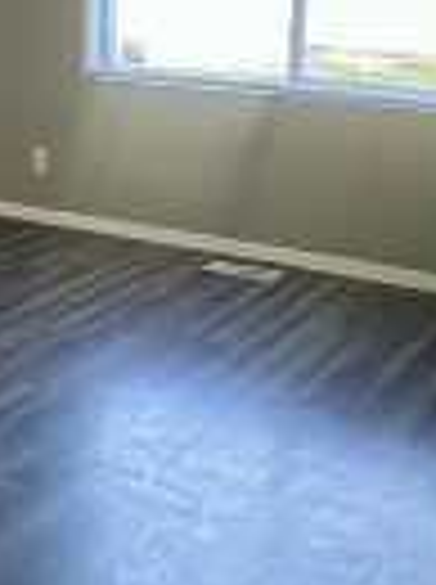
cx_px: 31
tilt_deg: -8.7
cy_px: 115
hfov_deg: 19.9
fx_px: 1213
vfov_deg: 26.6
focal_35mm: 72
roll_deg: -1.6
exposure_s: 1/99
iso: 320
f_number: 2.2
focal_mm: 2.22
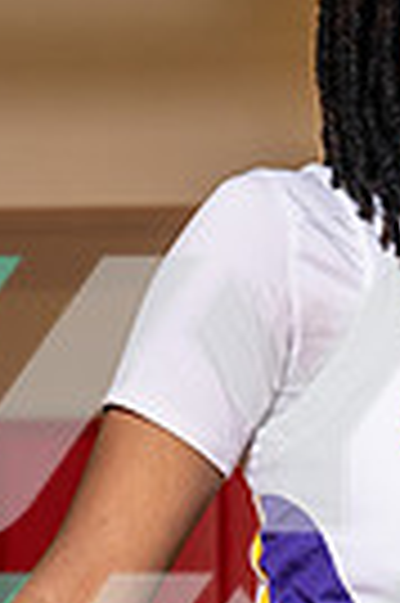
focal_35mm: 212
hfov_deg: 6.4
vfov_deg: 9.6
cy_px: 716
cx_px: 422
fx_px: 3542
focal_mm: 63
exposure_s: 1/250
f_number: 5.6
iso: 500
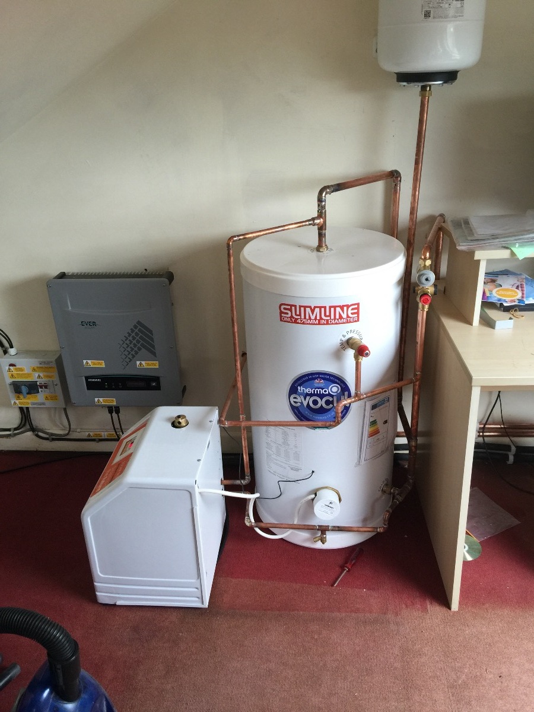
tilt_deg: -25.8
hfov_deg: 48.2
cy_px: 356
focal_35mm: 29
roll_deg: +3.1
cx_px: 267
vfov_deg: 61.7
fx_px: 596
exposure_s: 1/33
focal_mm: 4.15
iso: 50
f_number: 2.2
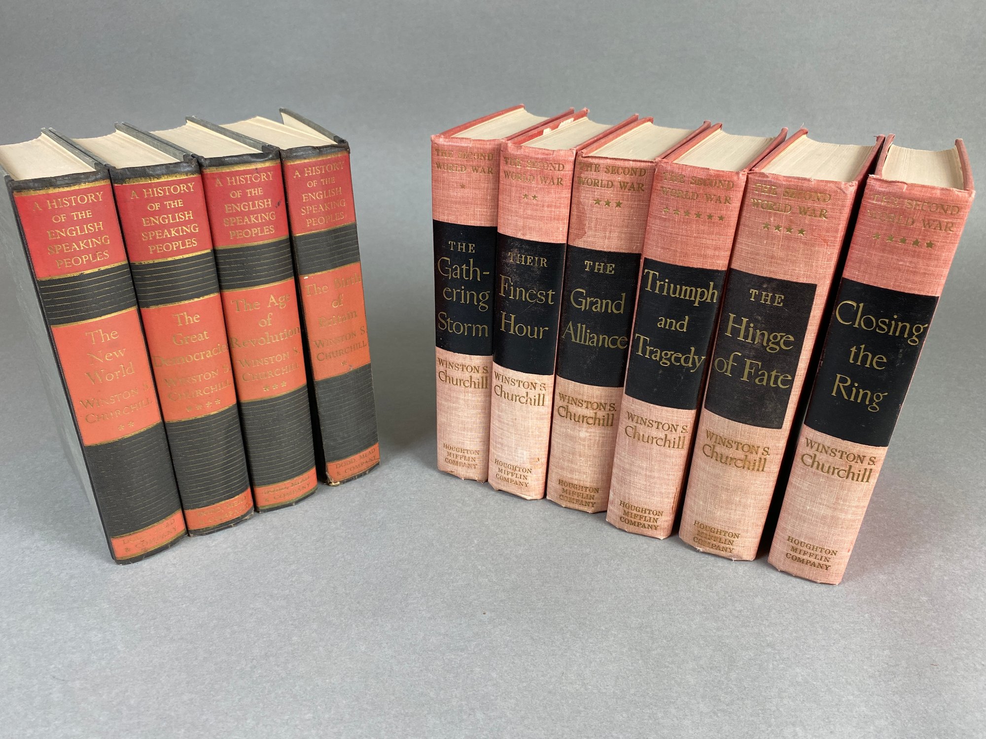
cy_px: 370
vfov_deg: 53.1
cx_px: 493
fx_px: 741
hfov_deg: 67.3
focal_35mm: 26
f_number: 1.8
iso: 100
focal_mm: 4.25
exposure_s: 1/120
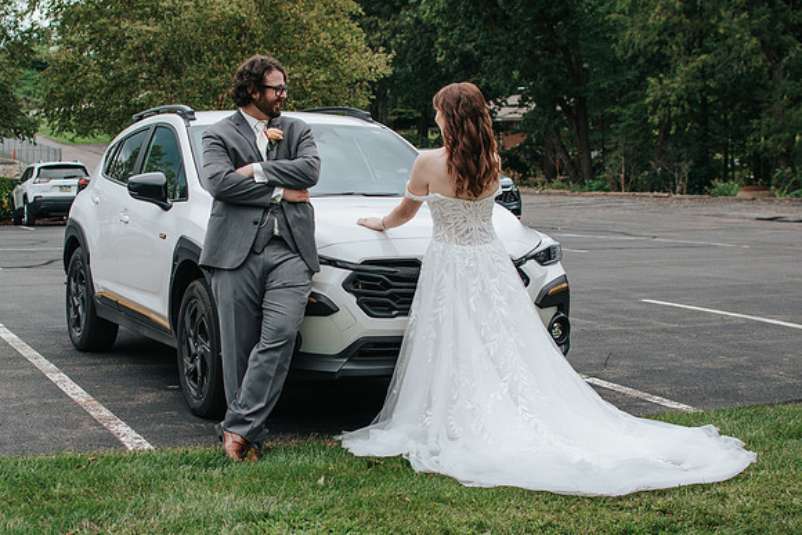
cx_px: 309
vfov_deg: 20.3
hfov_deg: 29.9
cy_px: 285
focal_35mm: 67
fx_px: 1494
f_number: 3.5
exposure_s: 1/800
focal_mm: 35
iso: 200
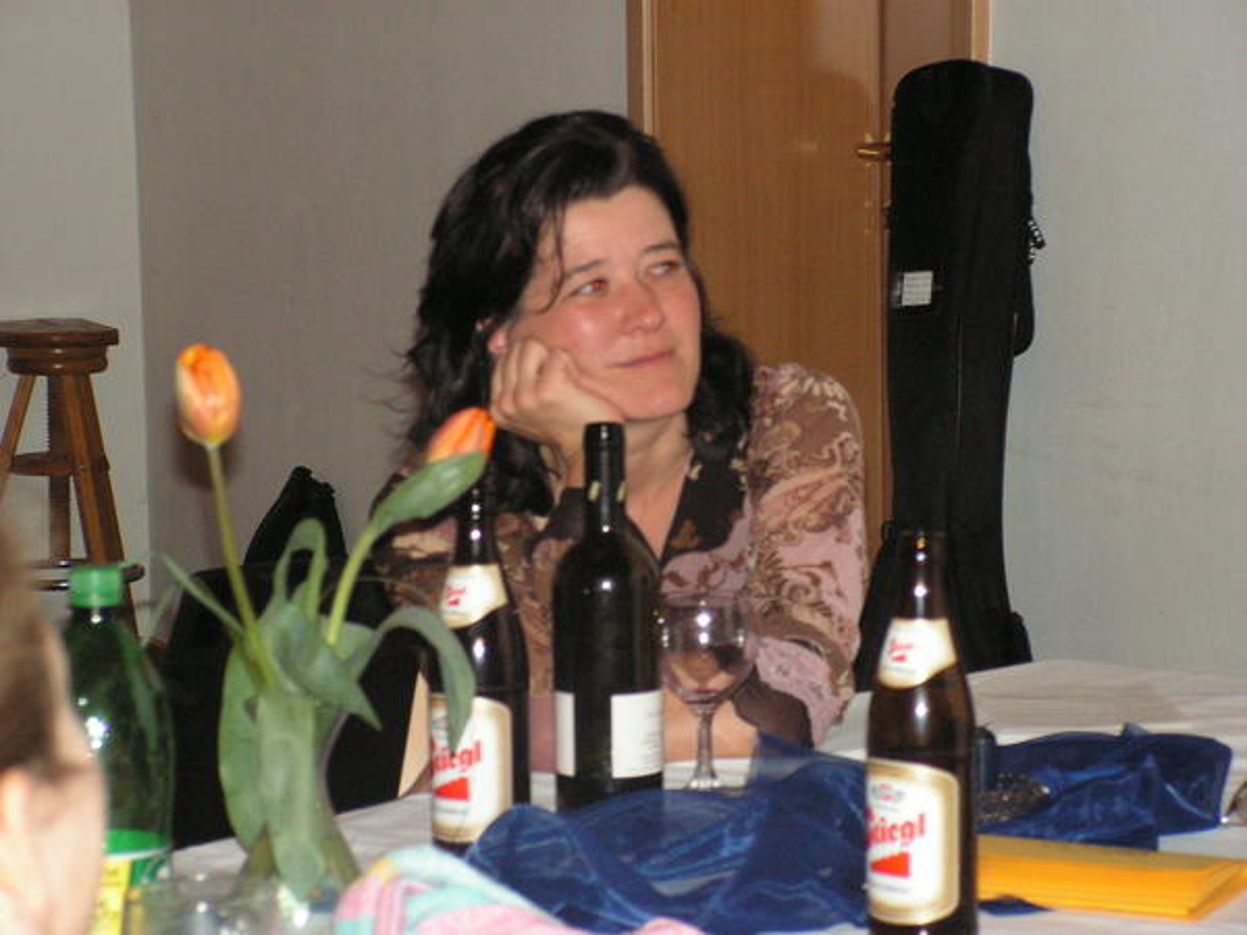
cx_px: 624
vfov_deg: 12.0
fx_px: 4467
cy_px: 468
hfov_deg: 15.9
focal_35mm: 124
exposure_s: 1/125
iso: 160
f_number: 3.4
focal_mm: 20.7
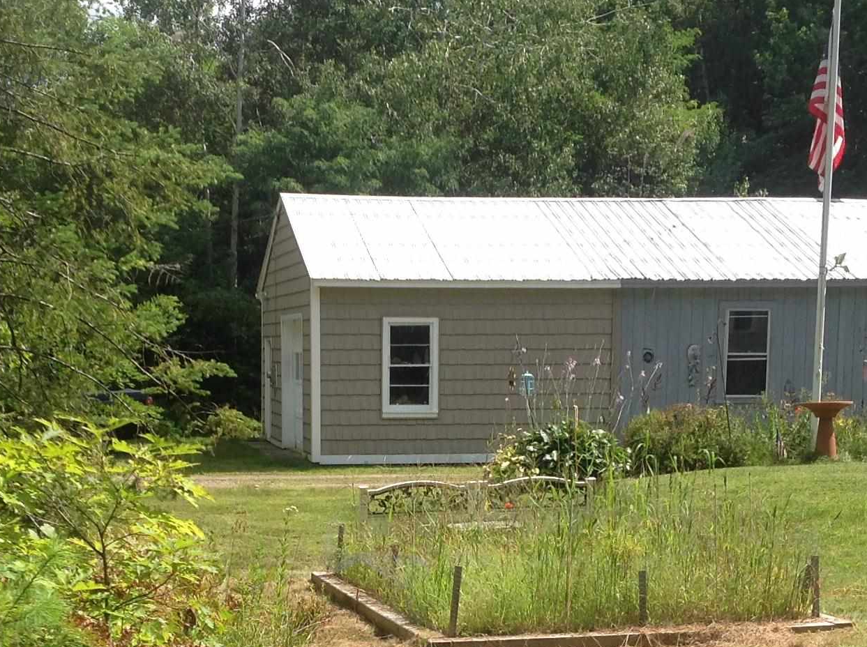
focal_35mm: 73
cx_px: 304
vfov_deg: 19.9
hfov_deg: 26.6
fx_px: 1825
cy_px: 517
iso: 50
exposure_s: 1/1043
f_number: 2.4
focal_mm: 4.28
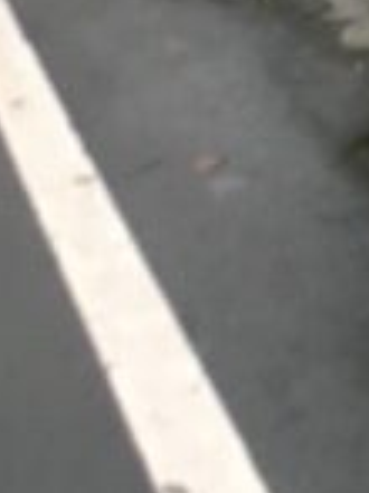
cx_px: 564
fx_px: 1793
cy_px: -399
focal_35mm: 126
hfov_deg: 11.3
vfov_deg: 13.9
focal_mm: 4.15
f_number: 2.2
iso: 80
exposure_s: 1/30
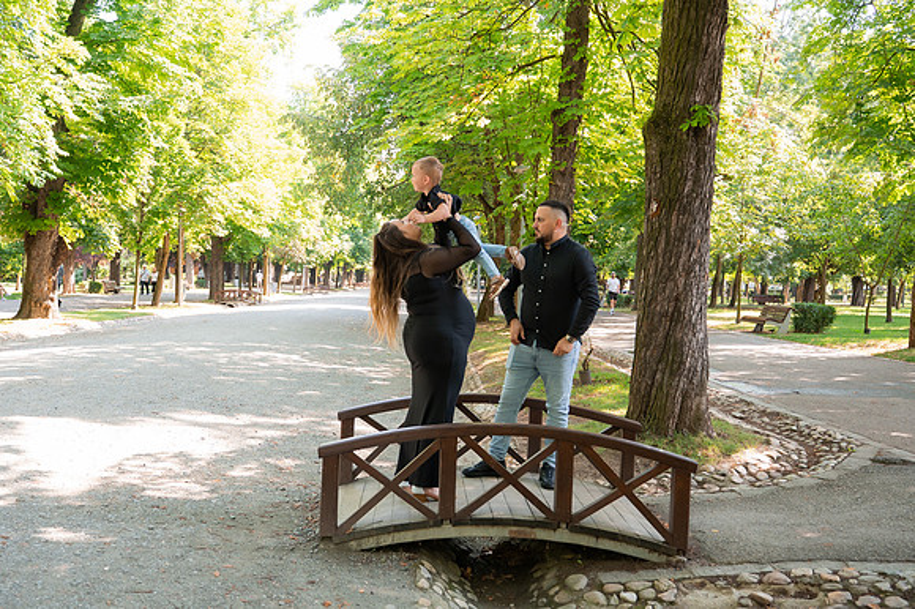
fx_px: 903
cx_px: 419
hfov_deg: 53.7
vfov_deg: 37.3
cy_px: 306
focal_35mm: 36
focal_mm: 29
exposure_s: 1/320
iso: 400
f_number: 3.2
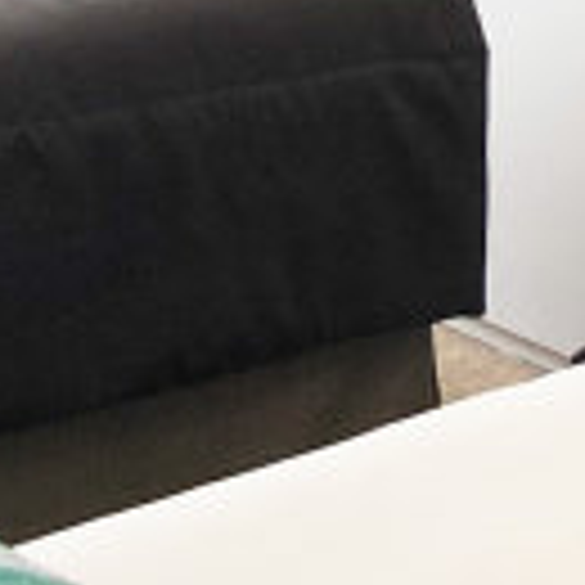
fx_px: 3728
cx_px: 662
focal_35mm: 195
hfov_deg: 8.9
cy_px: -310
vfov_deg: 8.7
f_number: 1.8
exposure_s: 1/25
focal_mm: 4
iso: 40
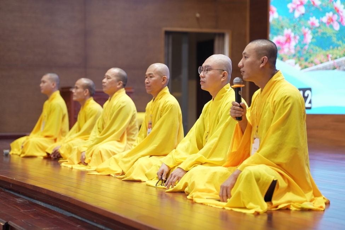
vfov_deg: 15.7
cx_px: 172
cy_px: 115
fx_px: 834
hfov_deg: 23.4
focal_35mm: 87
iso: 2500
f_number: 2.8
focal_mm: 87
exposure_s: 1/160
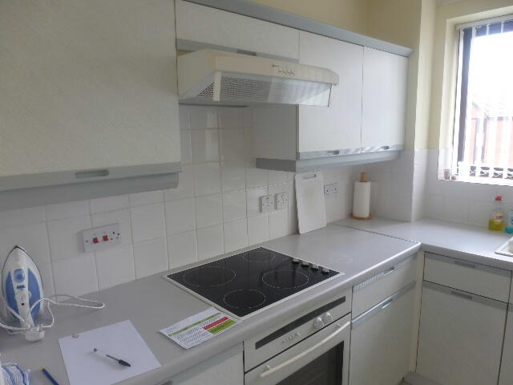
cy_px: 192
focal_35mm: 24
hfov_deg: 71.6
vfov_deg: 56.8
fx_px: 356
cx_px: 256
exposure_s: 1/60
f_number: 3.3
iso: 160
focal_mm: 4.3
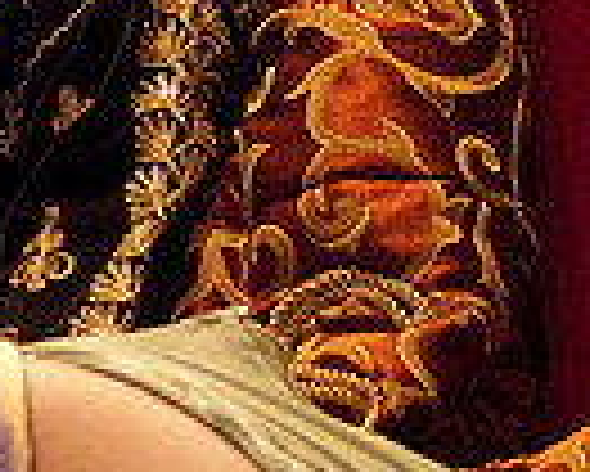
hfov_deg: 2.3
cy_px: -45
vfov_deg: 1.8
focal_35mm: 841
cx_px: 311
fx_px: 14698
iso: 1000
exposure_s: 1/200
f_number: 2.8
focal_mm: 135
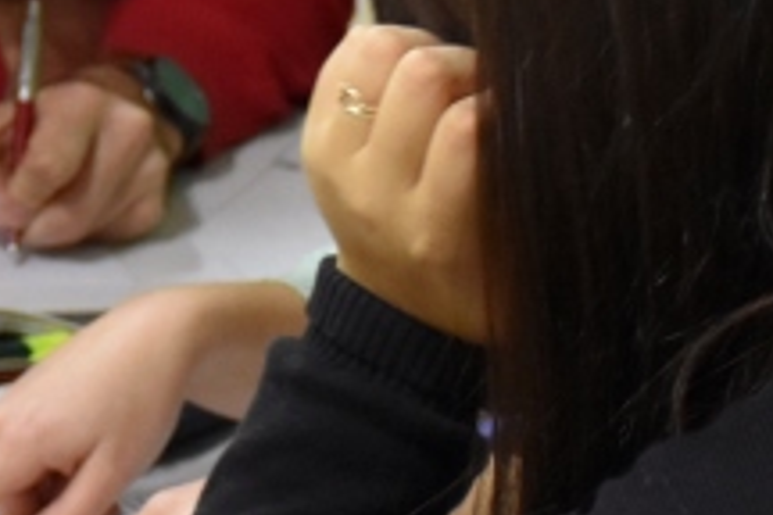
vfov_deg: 4.8
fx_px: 6098
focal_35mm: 284
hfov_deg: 7.2
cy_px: -73
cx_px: -258
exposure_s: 1/60
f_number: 4.5
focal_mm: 40
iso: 2500
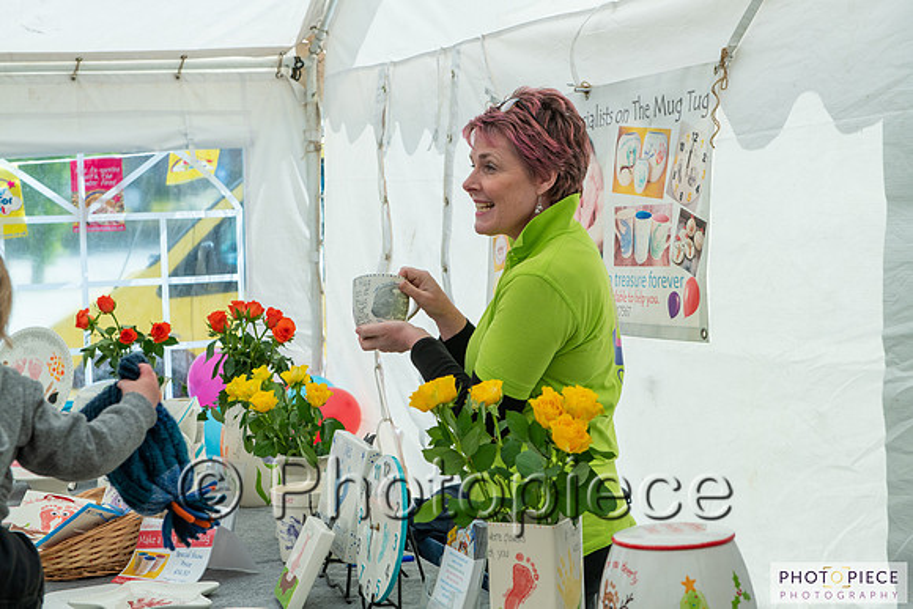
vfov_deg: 19.4
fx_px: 1784
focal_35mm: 70
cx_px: 459
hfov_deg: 28.7
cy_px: 303
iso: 180
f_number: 8
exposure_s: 1/320
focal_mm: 70
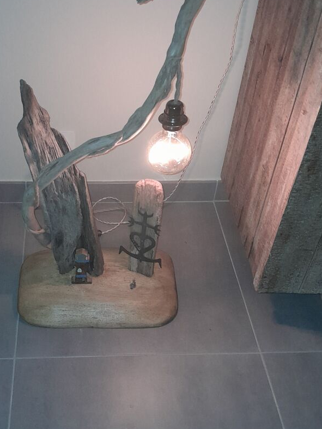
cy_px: 241
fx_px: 546
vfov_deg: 42.9
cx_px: 104
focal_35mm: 44
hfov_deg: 32.6
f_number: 1.8
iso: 400
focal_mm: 3.98
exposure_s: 1/33
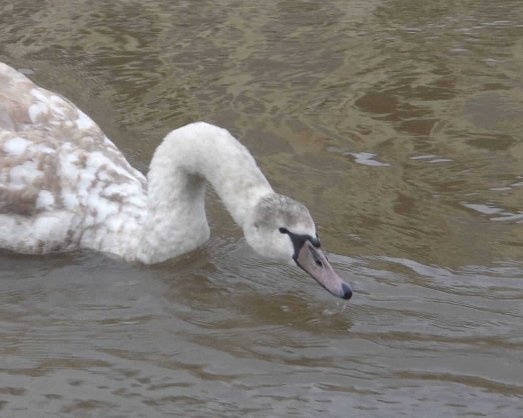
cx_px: 242
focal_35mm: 122
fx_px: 1889
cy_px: 210
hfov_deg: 15.8
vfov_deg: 12.6
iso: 158
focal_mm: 19.6
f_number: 6.6
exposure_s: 1/60
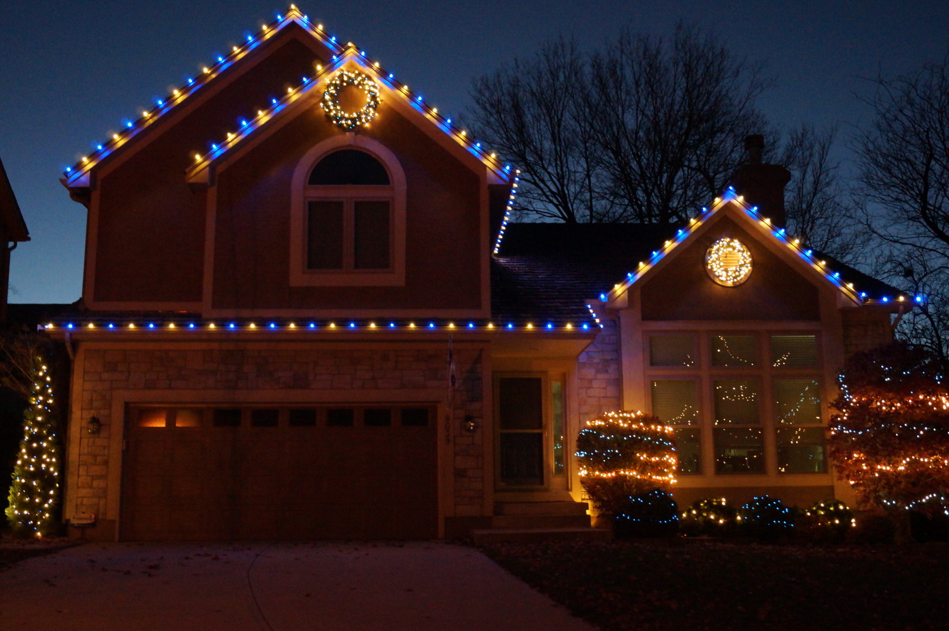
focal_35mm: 39
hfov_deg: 49.6
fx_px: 1027
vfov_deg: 34.1
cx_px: 474
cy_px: 316
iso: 3200
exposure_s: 1/13
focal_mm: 26
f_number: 4
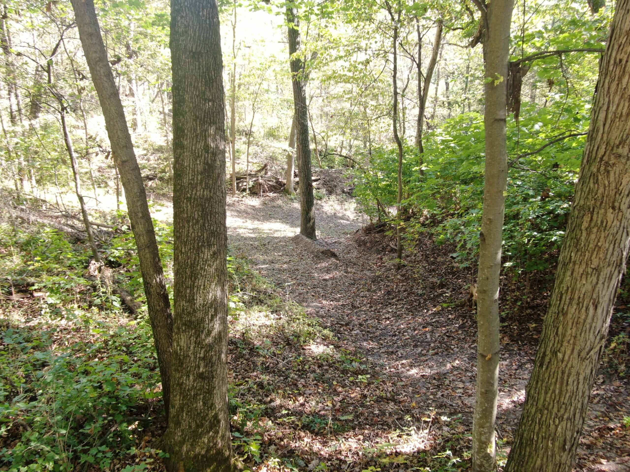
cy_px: 236
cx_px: 315
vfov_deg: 42.9
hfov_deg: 55.4
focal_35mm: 33
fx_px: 601
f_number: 3.2
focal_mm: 5.57
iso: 160
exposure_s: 1/30
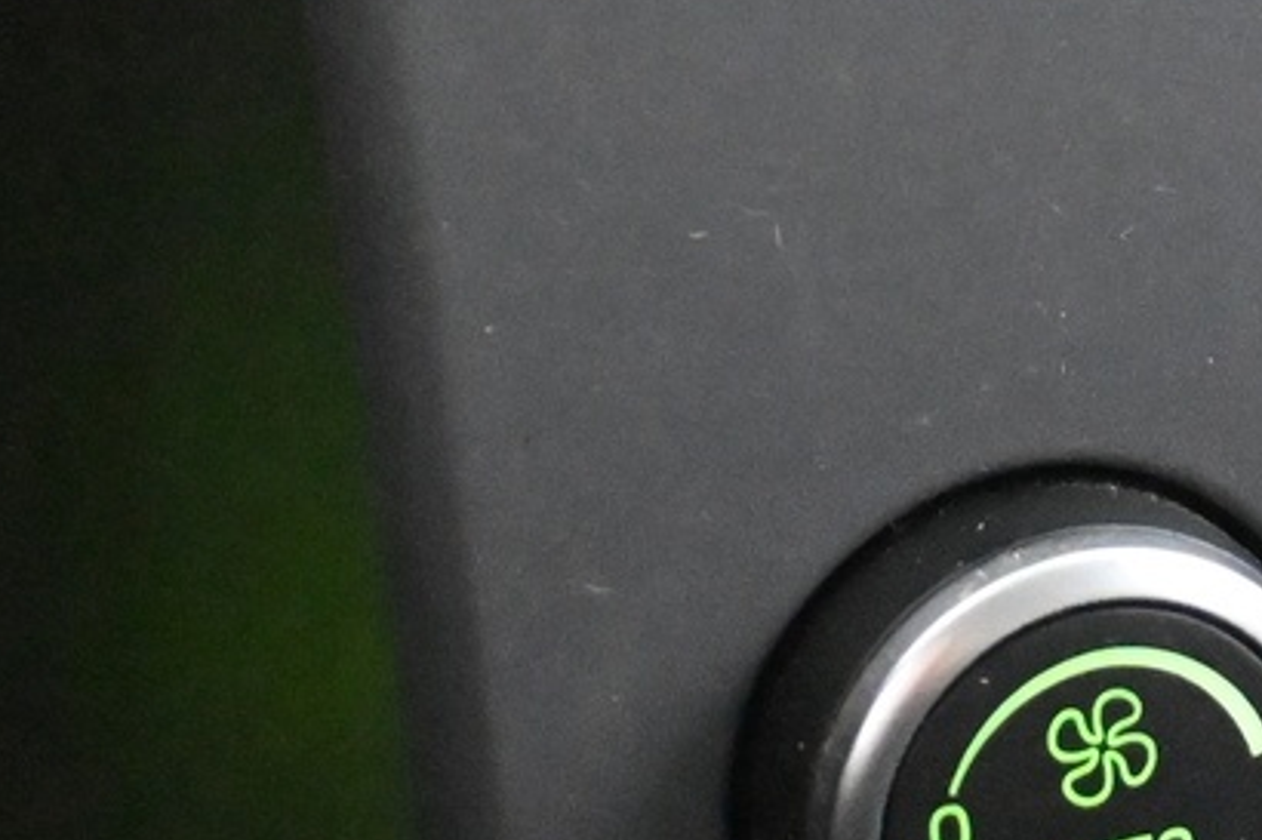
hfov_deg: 12.3
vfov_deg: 8.3
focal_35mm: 163
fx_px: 5711
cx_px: 1607
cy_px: -305
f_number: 4.5
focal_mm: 27.5
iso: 12800
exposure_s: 1/30
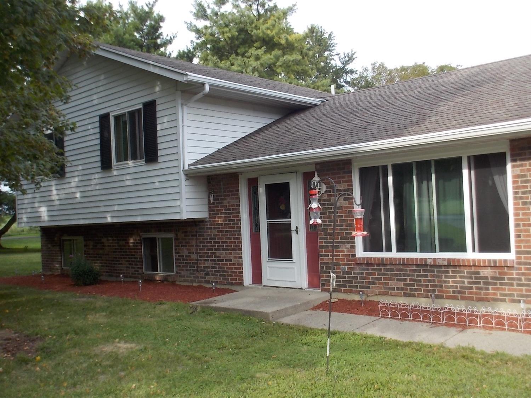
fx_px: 568
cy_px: 199
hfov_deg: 50.1
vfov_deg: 38.7
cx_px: 266
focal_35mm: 37
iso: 80
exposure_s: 1/160
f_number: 3.7
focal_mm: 5.2
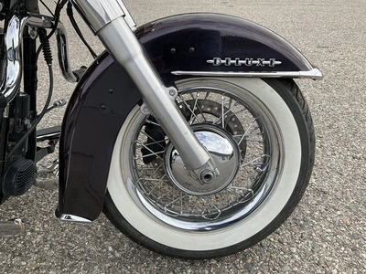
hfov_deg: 61.7
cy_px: 137
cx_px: 183
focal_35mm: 29
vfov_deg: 48.2
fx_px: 307
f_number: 1.8
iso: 25
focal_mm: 3
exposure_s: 1/574
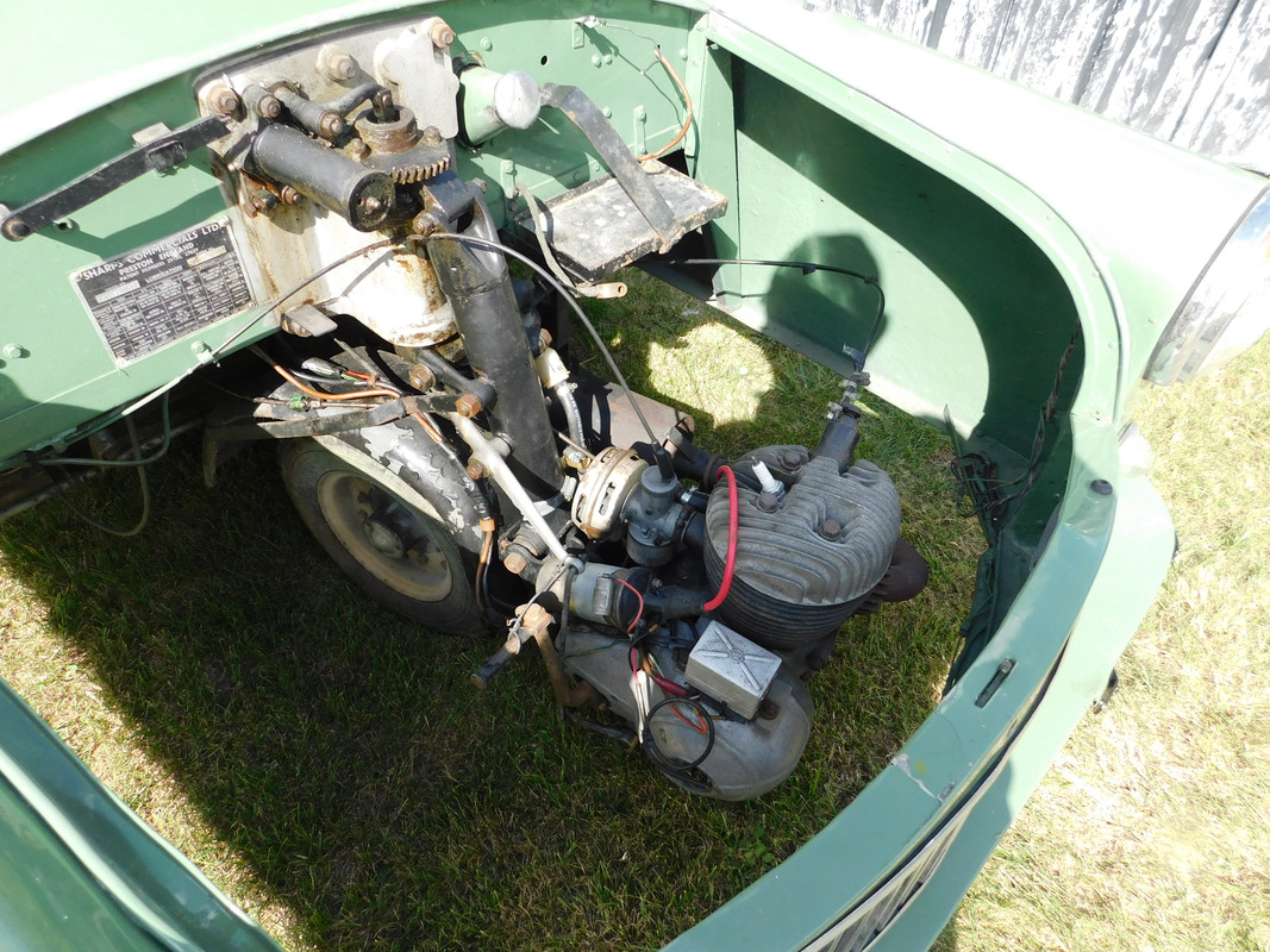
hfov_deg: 73.9
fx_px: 844
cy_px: 476
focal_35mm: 23
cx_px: 635
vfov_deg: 58.9
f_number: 3
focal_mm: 4
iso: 125
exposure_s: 1/400
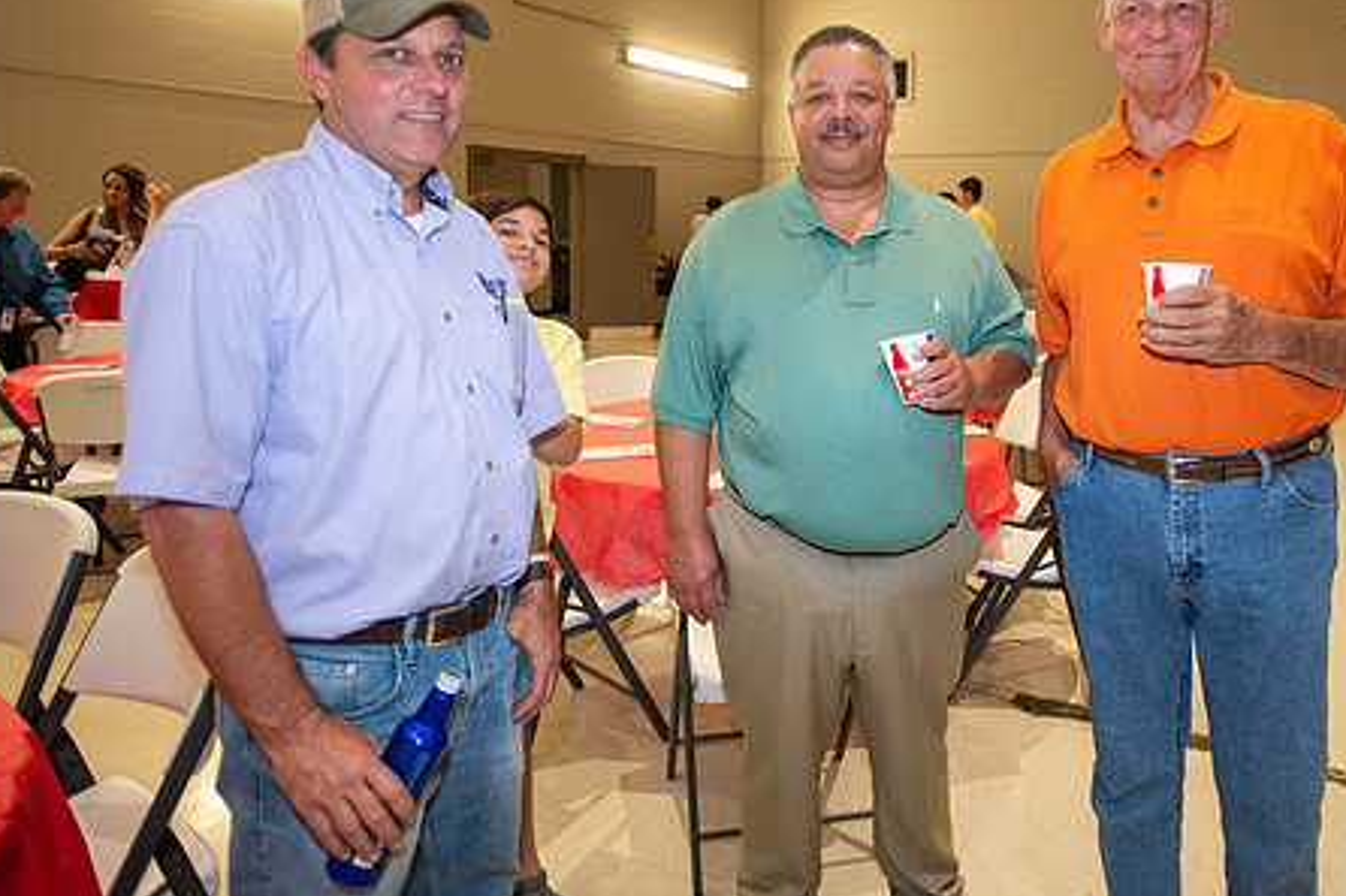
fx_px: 972
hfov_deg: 68.4
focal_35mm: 26
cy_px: 320
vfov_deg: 48.9
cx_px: 833
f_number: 2.8
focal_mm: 20
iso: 1250
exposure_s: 1/100
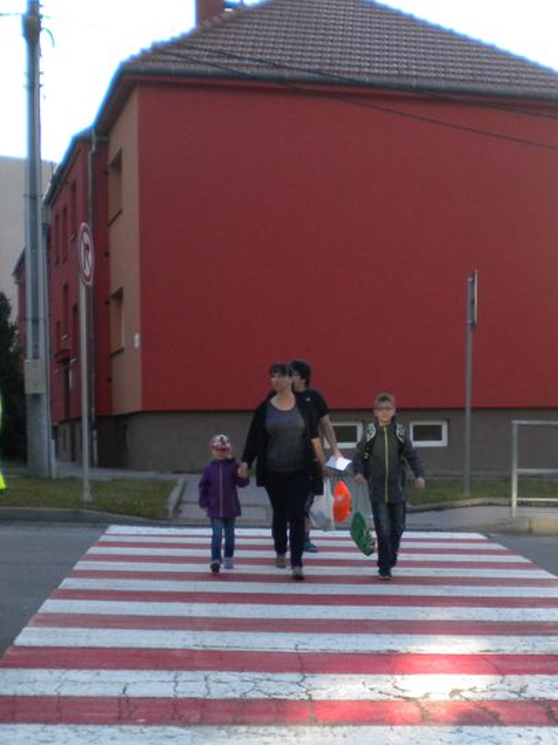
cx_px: 310
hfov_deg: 25.2
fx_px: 1247
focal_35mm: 58
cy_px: 442
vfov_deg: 33.1
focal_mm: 6.3
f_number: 3.1
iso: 209
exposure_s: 1/569
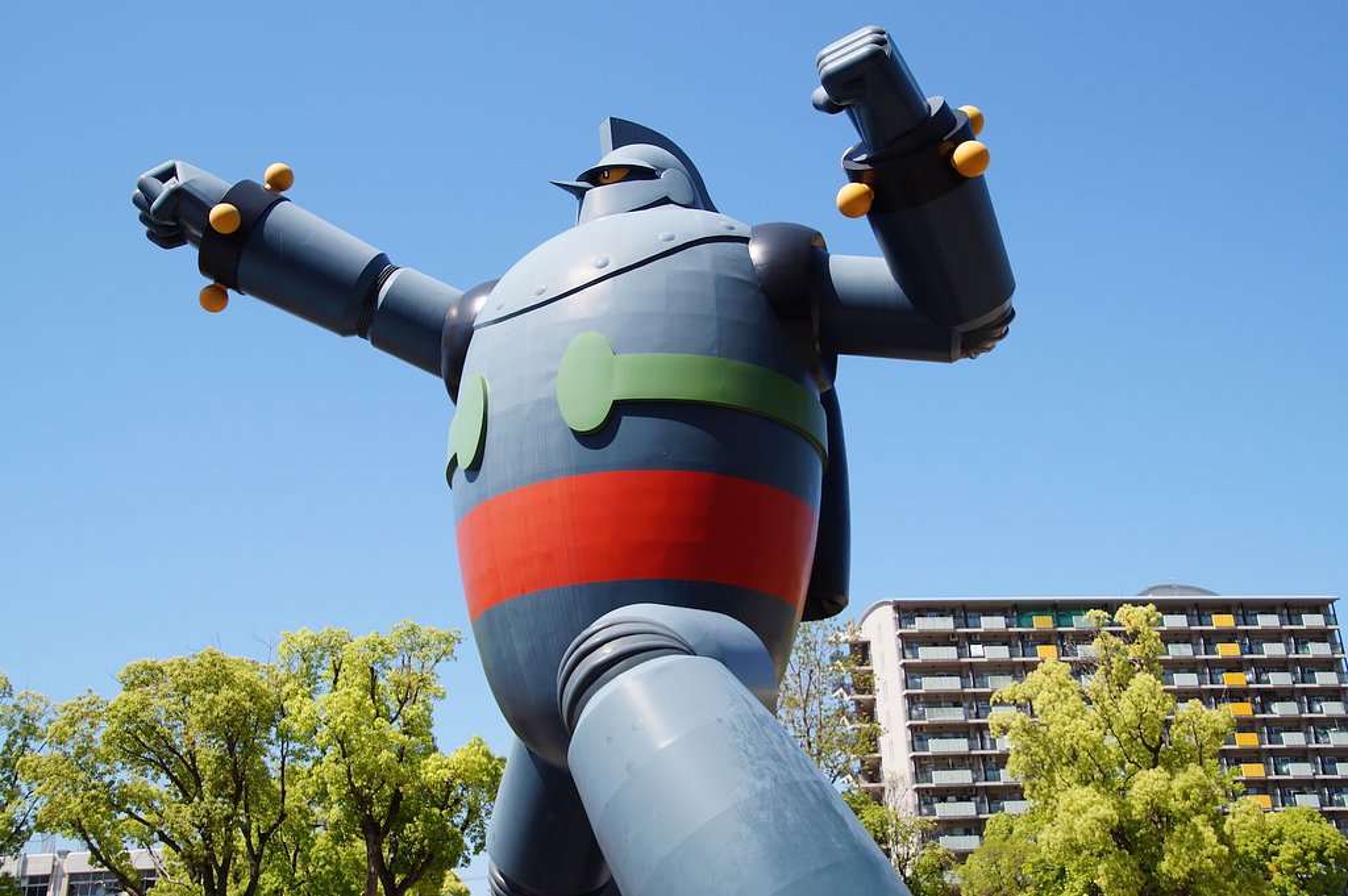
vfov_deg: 36.8
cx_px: 674
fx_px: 1347
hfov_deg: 53.2
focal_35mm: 36
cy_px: 448
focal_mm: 24
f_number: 8
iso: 100
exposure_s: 1/200
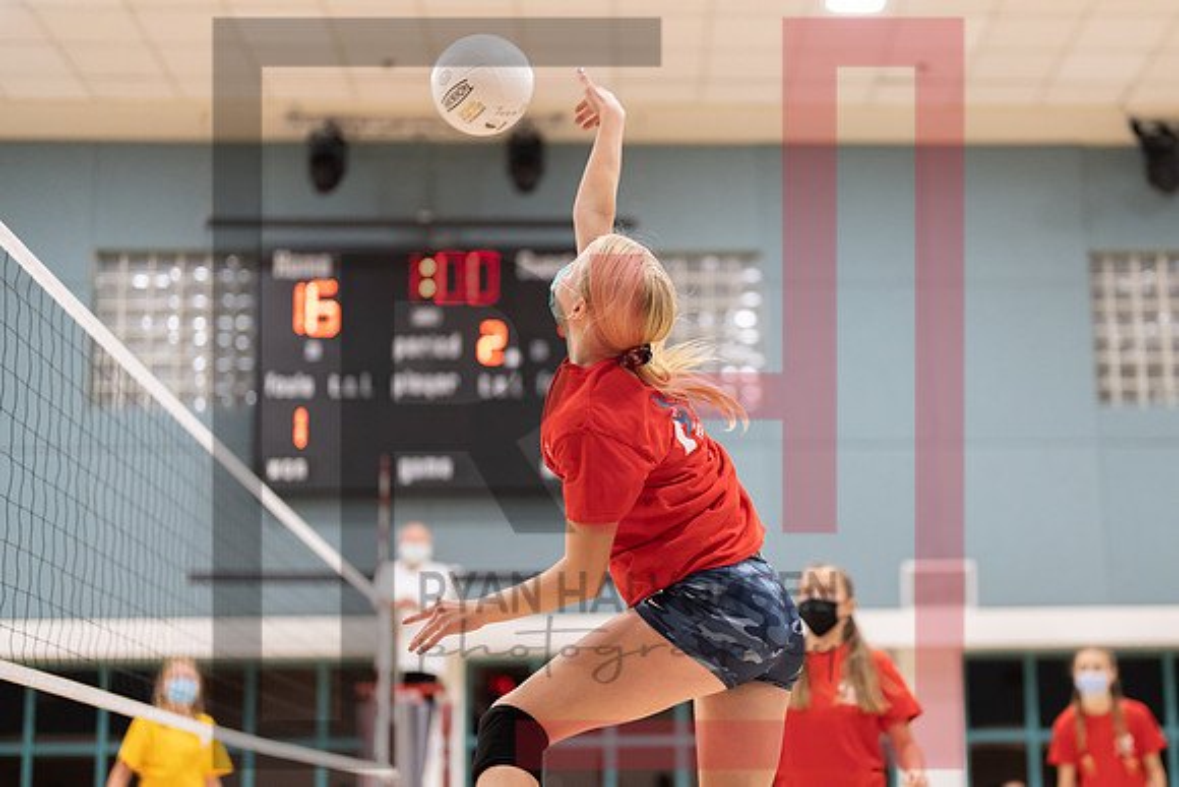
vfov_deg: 21.5
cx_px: 744
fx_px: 2076
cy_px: 382
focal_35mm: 63
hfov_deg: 31.6
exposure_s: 1/1600
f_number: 1.2
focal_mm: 50
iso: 1250
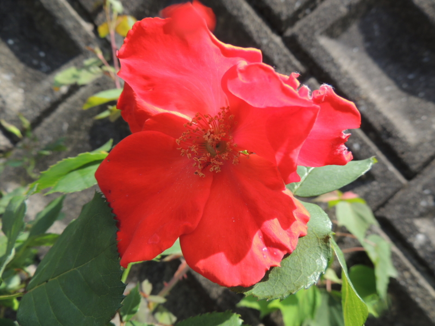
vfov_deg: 56.8
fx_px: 302
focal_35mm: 24
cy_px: 163
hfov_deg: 71.6
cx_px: 218
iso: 100
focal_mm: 4.3
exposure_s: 1/400
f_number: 3
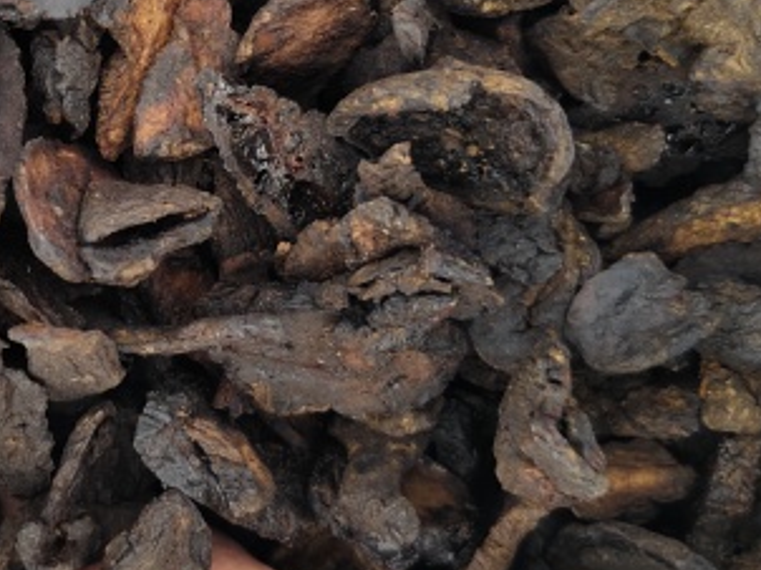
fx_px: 1340
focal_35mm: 61
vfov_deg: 23.4
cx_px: 91
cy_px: 71
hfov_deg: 30.4
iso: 474
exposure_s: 1/33.3
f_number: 1.88
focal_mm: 5.56
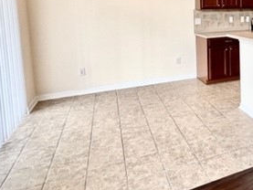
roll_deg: +1.0
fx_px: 219
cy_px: 30
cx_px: 216
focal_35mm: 30
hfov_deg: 54.1
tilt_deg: -6.0
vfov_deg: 43.9
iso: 80
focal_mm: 1.57
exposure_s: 1/120
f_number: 1.8
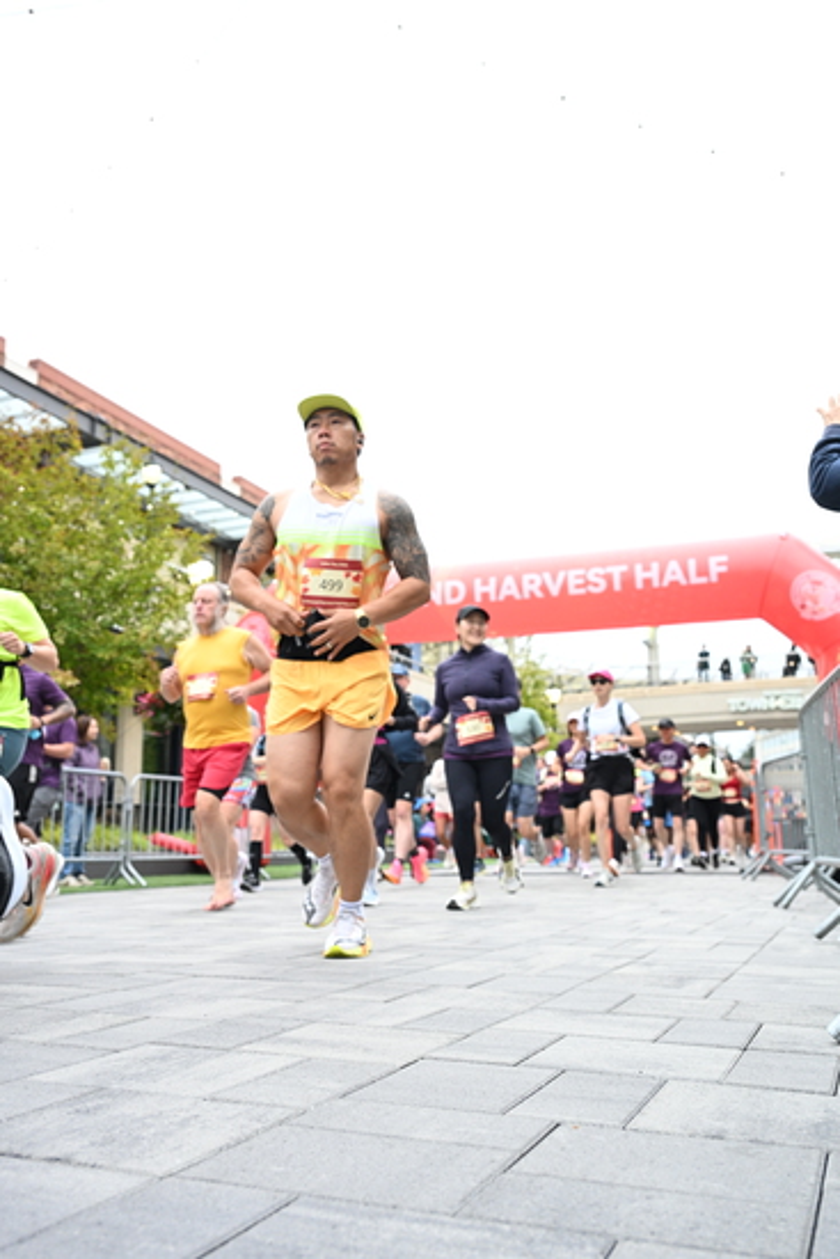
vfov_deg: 60.3
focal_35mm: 31
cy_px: 630
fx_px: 1084
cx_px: 420
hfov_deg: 42.3
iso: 2000
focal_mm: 31
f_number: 4
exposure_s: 1/640
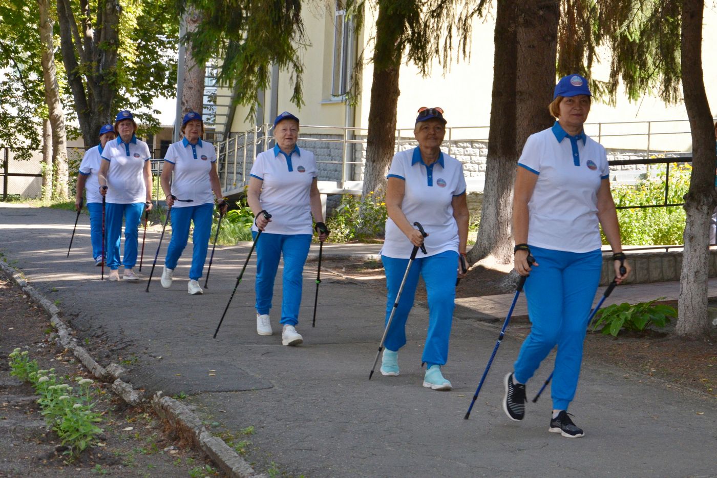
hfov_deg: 26.0
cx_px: 358
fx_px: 1553
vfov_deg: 17.5
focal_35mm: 78
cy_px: 239
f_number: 10
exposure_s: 1/250
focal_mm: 52
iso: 500
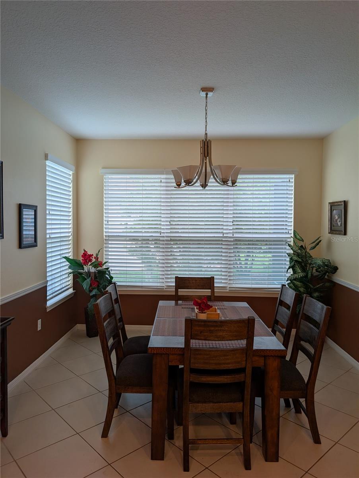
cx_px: 180
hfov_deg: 56.9
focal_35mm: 24
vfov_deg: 71.5
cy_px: 239
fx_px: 331
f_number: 1.68
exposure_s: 1/146
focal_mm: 6.9
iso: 21
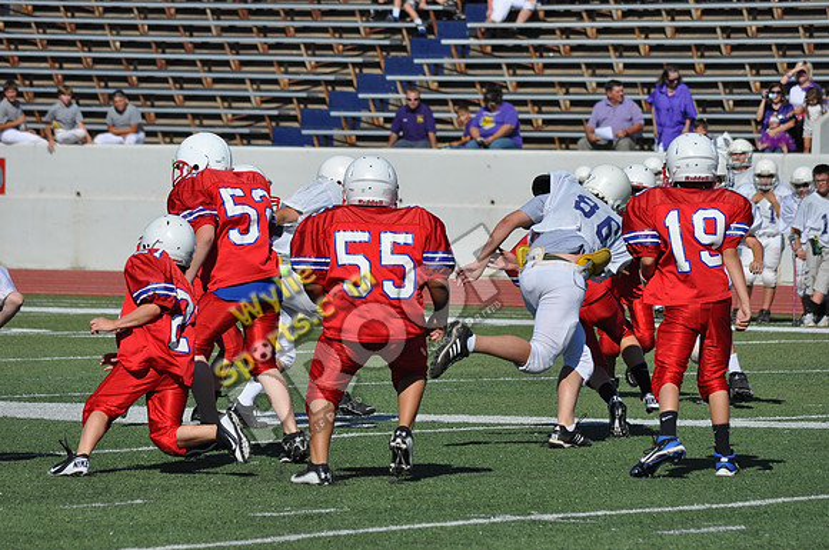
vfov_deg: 4.6
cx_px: 414
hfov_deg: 6.9
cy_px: 275
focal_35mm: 300
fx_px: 6899
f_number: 7.1
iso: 400
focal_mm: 200
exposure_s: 1/2000
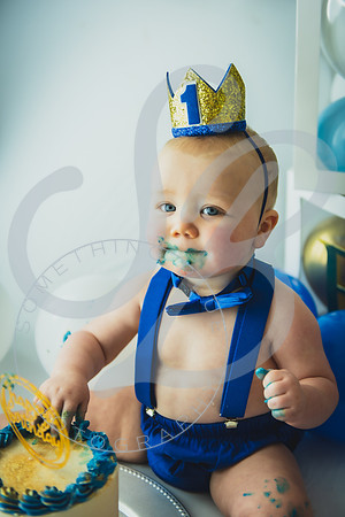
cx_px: 172
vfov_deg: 41.1
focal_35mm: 48
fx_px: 690
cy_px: 258
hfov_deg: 28.1
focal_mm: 48
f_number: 2.8
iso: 200
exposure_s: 1/125
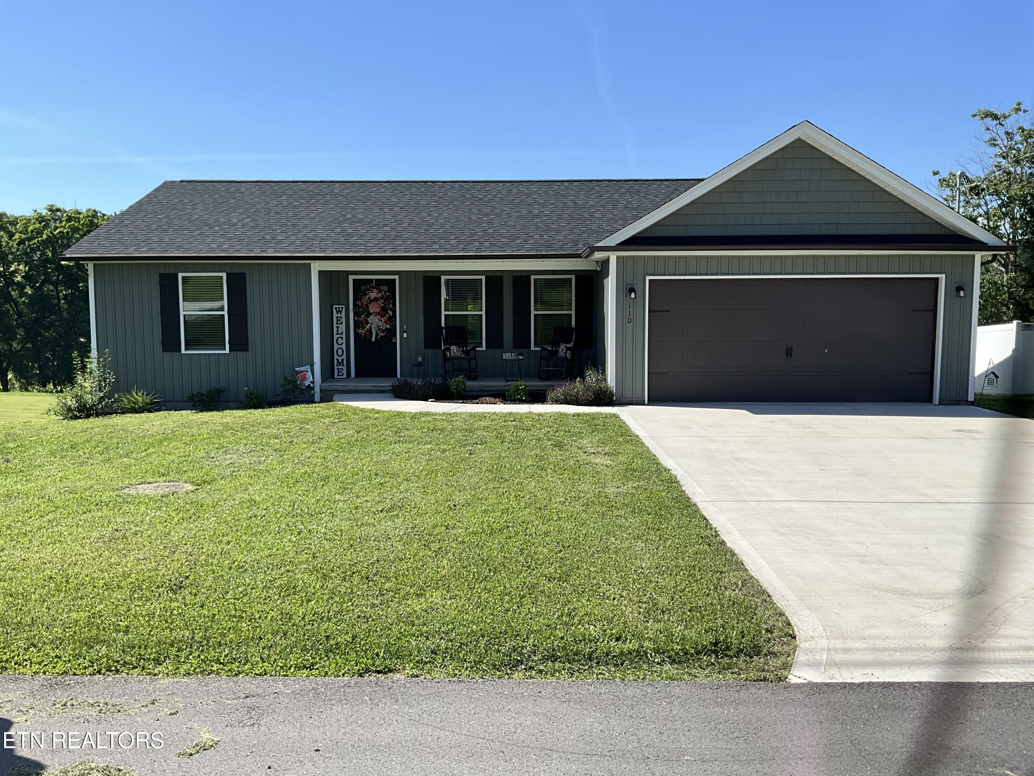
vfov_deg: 48.2
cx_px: 517
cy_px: 388
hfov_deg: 61.7
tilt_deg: -4.6
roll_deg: -0.1
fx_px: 866
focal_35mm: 29
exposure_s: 1/1730
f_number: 1.8
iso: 25
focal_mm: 3
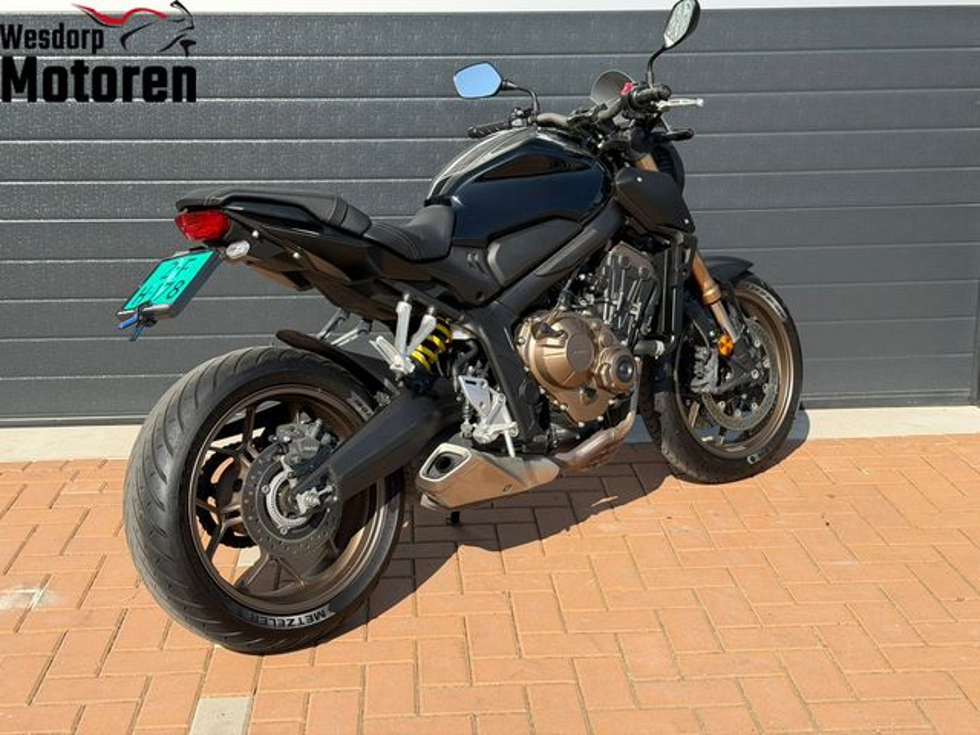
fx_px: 1359
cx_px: 490
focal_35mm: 48
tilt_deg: -12.9
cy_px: 368
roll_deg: +1.4
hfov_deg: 39.7
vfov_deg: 30.3
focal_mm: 6.76
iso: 64
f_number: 1.78
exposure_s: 1/2667
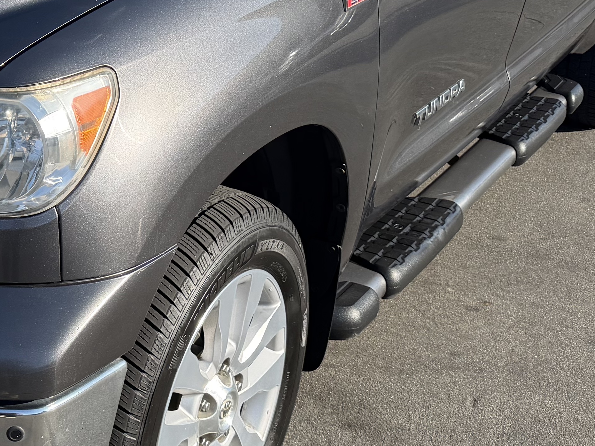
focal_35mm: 72
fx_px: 1238
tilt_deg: -16.8
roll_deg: +0.6
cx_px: -40
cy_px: 121
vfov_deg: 20.3
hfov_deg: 25.3
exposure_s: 1/2299
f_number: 1.78
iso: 100
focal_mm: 6.76
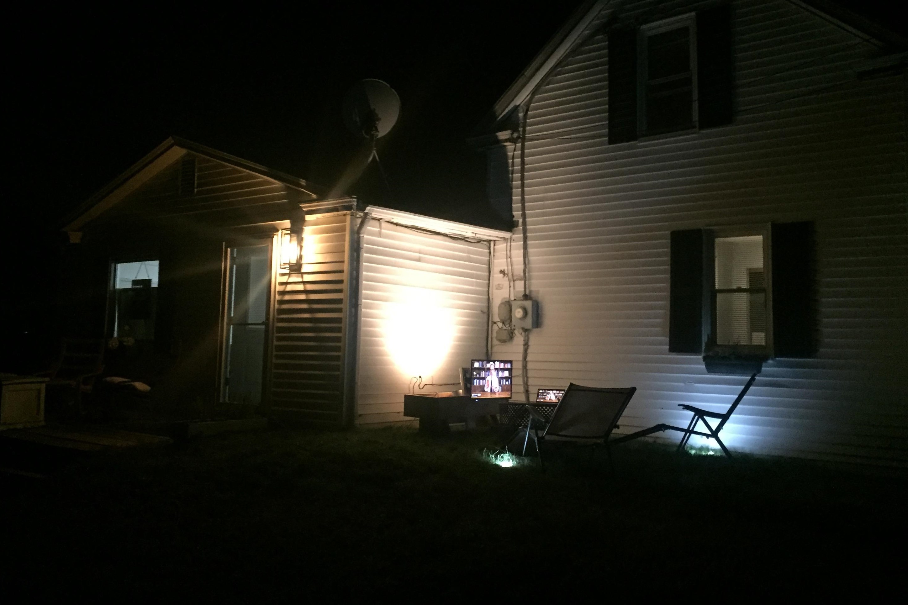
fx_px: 807
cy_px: 266
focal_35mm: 32
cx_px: 459
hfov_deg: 58.7
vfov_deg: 41.0
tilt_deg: +4.7
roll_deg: -2.2
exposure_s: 1/15
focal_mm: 4.15
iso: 400
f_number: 2.2
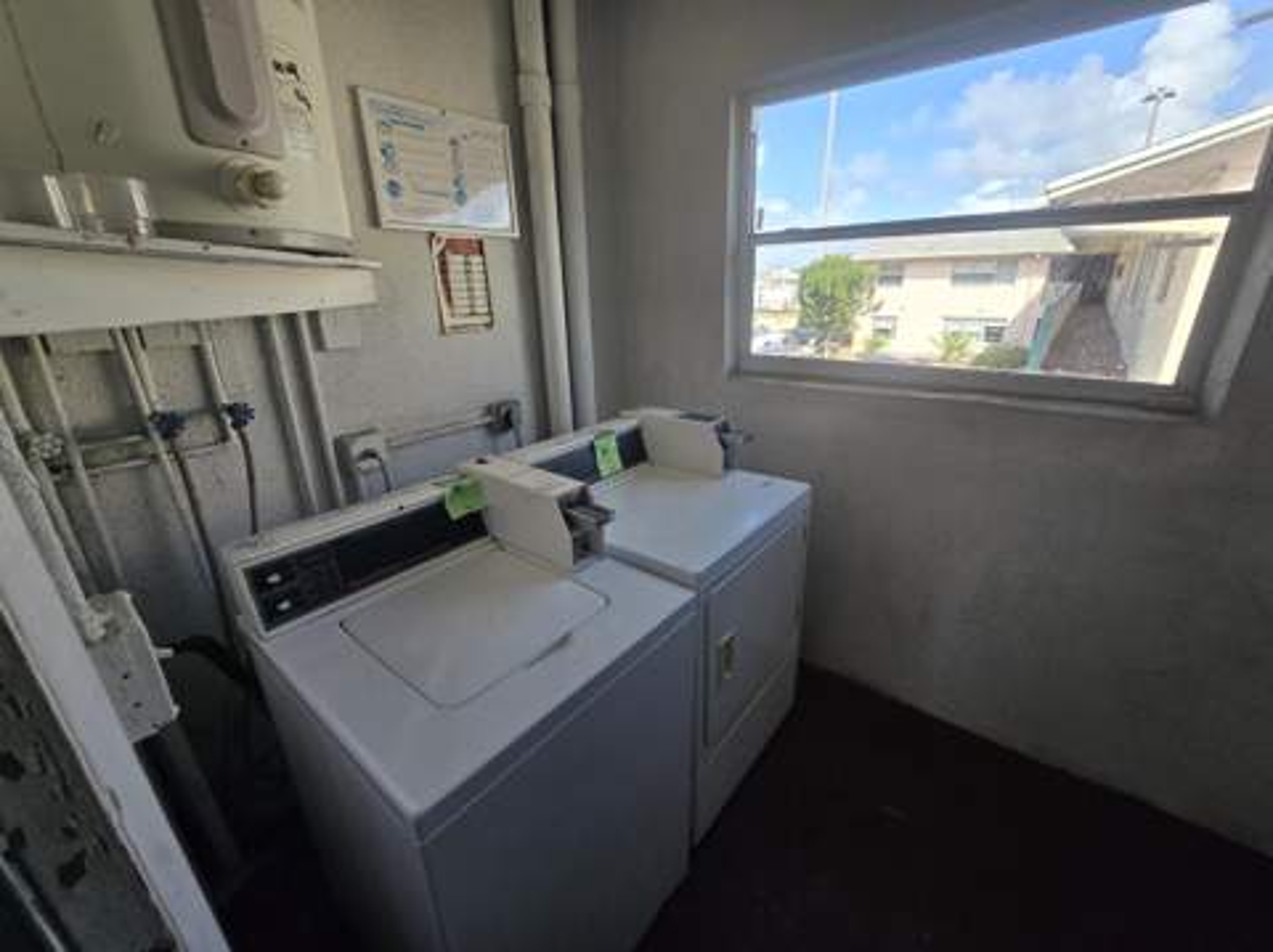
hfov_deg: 106.2
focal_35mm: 13
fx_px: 478
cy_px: 476
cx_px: 636
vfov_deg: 89.8
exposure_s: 1/437
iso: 50
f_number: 2.2
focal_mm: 2.2
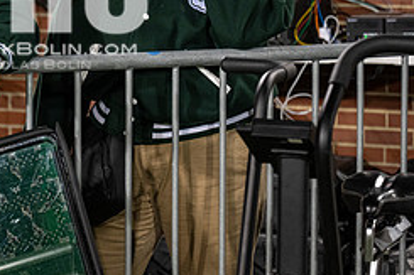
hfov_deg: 12.3
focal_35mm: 166
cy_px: -11
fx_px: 1908
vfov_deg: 8.2
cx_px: 20
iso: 1250
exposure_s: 1/500
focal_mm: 70
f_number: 3.2
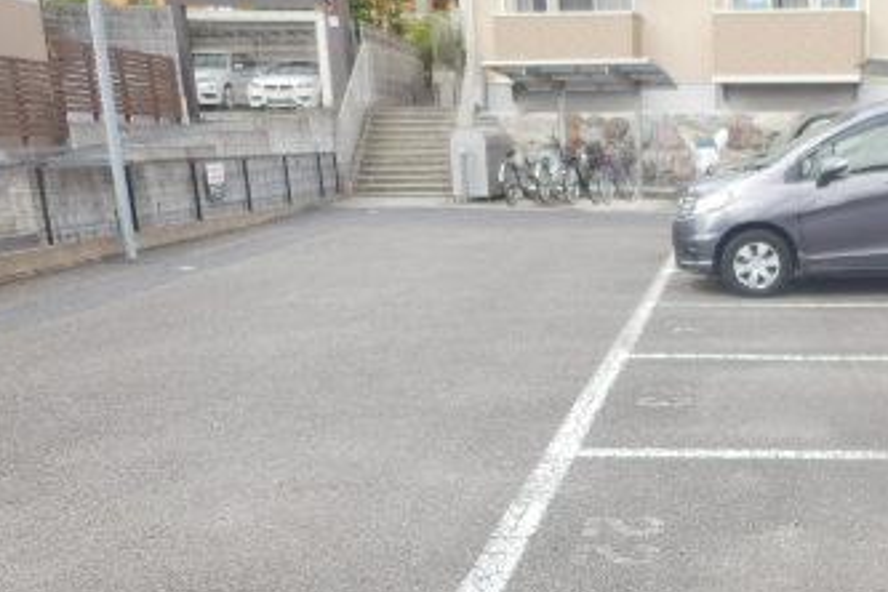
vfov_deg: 27.2
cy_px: 523
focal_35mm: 48
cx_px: 741
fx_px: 1184
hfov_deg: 39.1
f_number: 3
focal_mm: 4.2
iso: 80
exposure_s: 1/100
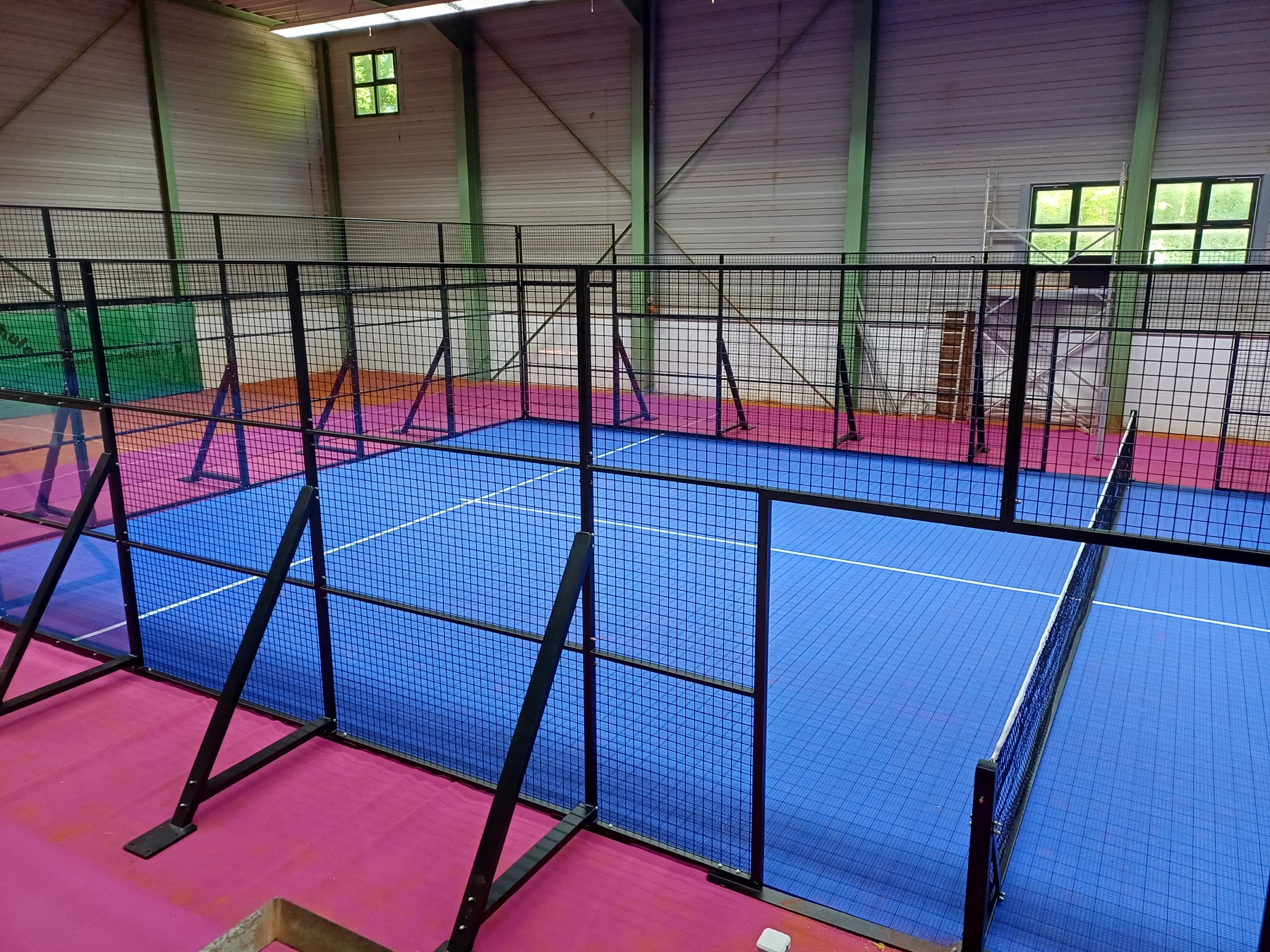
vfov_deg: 54.9
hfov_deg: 69.4
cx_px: 635
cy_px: 476
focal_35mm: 25
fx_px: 917
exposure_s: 1/50
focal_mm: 4.65
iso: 400
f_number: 1.8
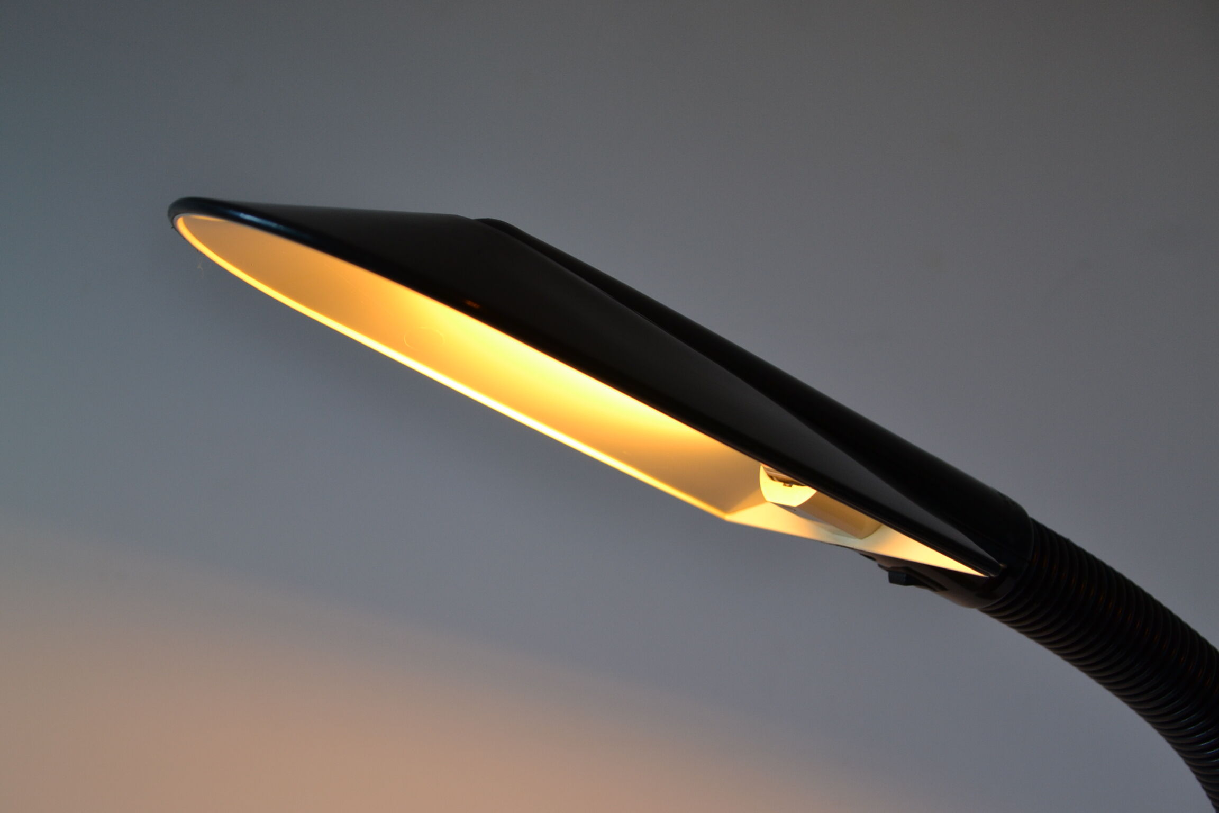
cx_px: 610
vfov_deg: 22.6
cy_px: 406
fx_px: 2032
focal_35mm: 60
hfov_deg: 33.4
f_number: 4.5
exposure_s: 1/50
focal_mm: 40
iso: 400
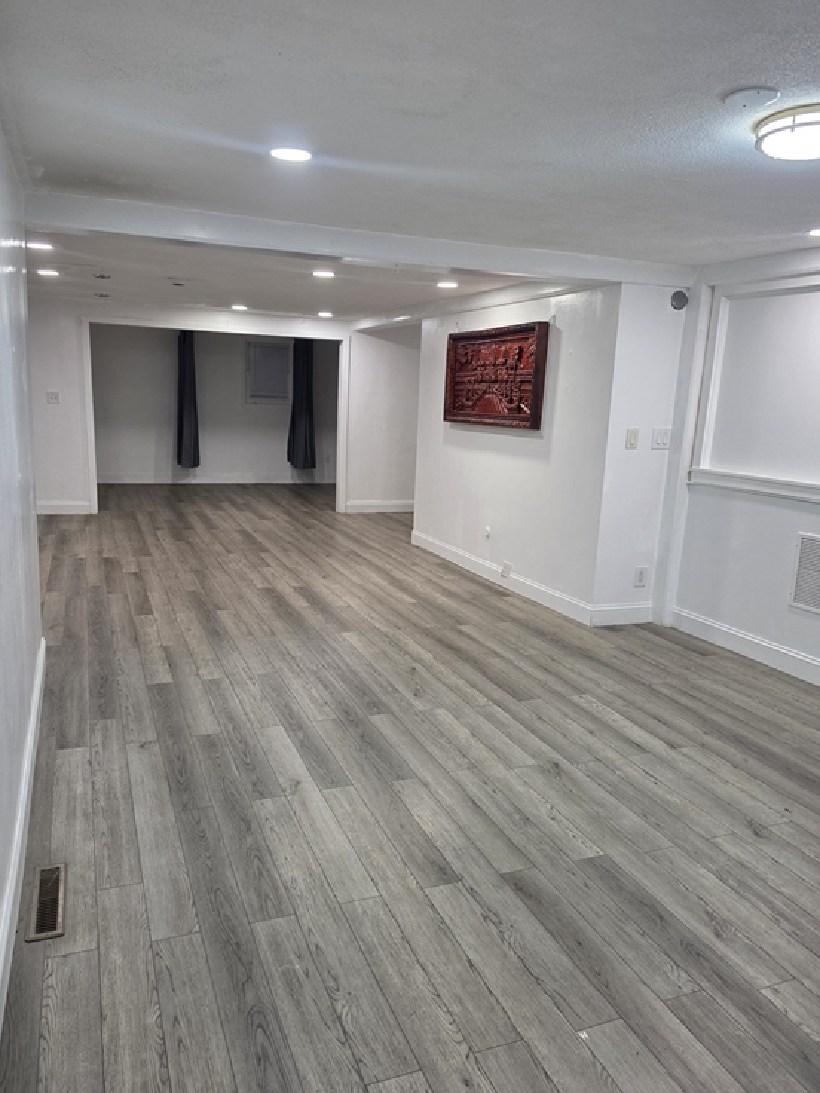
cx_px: 398
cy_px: 555
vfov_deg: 71.6
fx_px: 758
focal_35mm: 24
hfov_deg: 56.8
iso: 125
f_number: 1.4
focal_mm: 6.5
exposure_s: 1/120
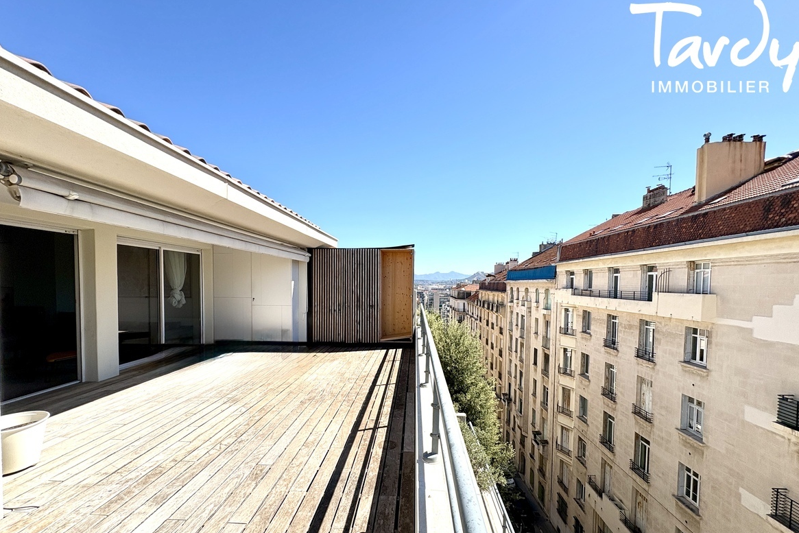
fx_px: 333
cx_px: 400
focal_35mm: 15
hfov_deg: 100.4
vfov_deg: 77.1
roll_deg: -0.2
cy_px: 296
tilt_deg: -1.6
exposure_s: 1/2273
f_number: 2.2
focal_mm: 2.22
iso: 50
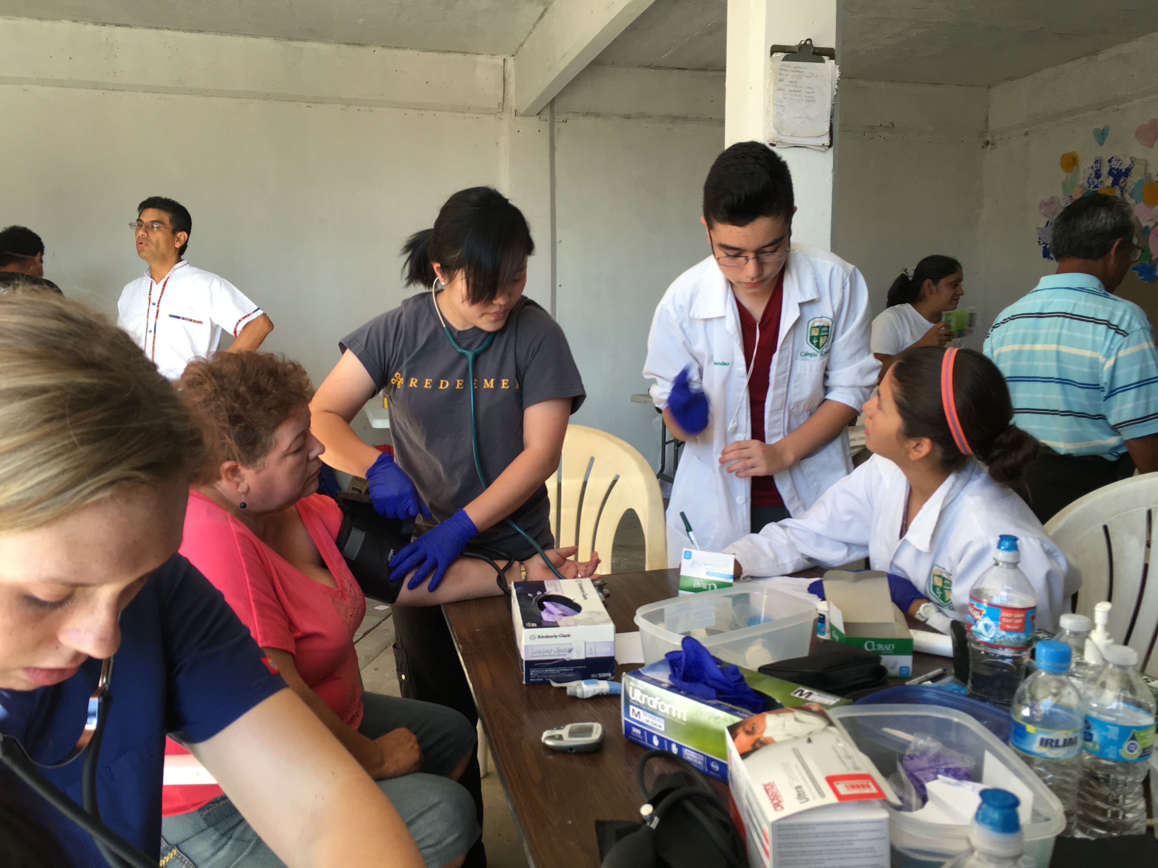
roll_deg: +0.4
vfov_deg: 48.2
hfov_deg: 61.7
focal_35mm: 29
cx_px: 579
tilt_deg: -4.6
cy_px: 434
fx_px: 970
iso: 40
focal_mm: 4.15
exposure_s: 1/120
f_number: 2.2
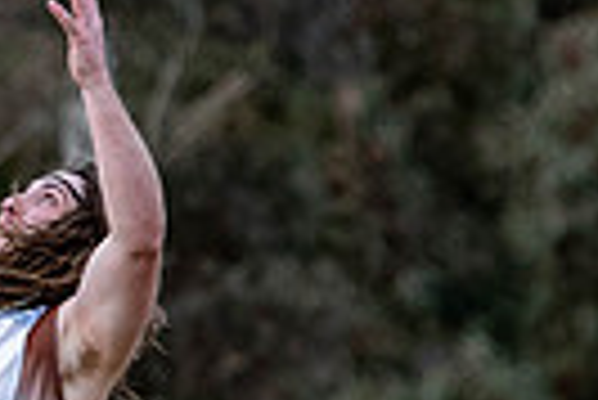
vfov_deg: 0.7
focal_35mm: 2117
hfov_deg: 1.0
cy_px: 588
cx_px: -142
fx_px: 35204
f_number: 3.5
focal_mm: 175
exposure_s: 1/1600
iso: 450
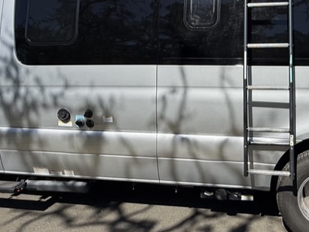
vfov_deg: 39.5
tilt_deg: -2.1
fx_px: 313
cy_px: 55
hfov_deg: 50.3
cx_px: 234
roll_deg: +2.0
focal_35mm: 35
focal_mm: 2.22
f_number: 2.2
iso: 50
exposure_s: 1/3289
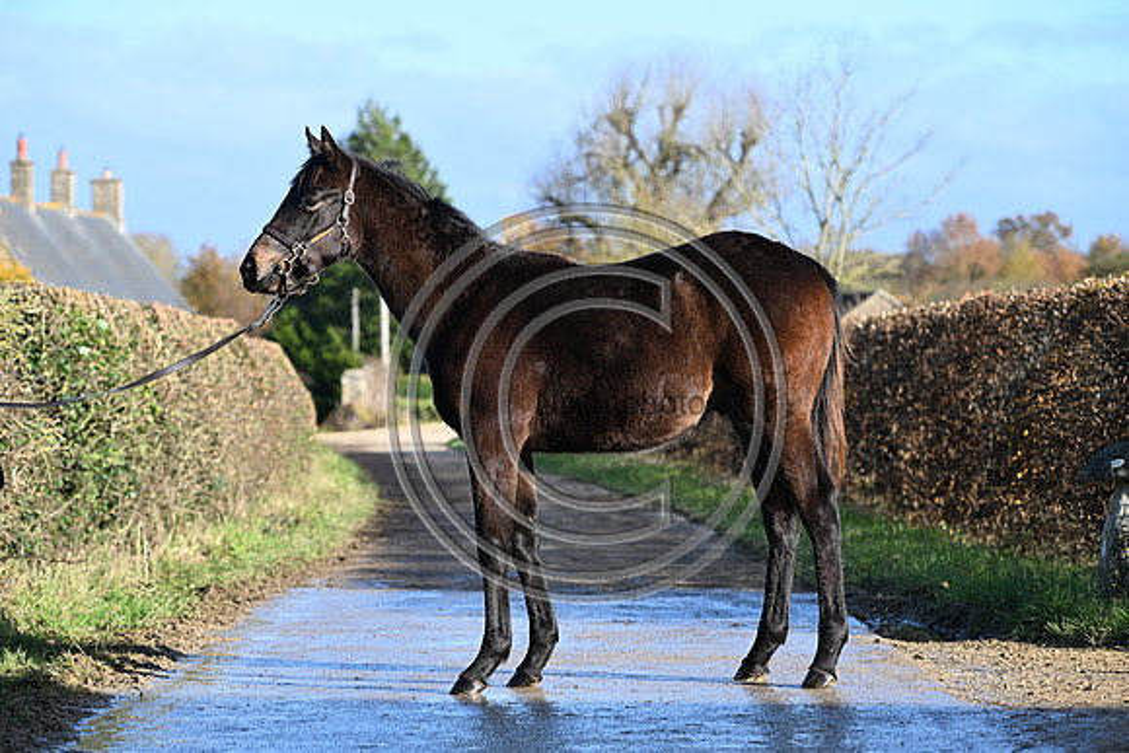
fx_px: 3639
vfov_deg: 11.8
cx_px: 564
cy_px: 376
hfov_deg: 17.6
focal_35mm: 116
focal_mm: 116
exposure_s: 1/1000
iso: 320
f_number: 4.5
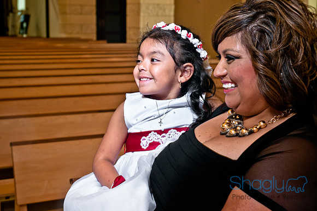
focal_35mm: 75
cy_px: 106
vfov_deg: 18.1
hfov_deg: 27.0
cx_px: 158
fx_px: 659
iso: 200
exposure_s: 1/40
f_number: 6.3
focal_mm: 50
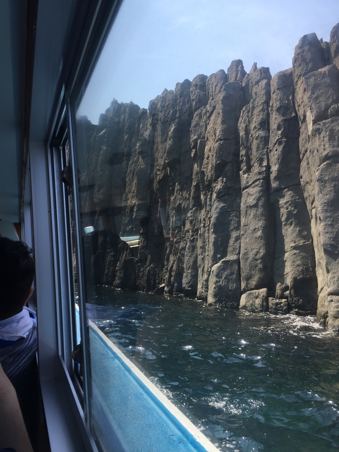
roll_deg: -1.1
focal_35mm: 29
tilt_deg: +6.8
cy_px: 226
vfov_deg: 61.7
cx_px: 170
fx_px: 379
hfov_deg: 48.2
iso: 32
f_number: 2.2
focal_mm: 4.15
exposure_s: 1/964
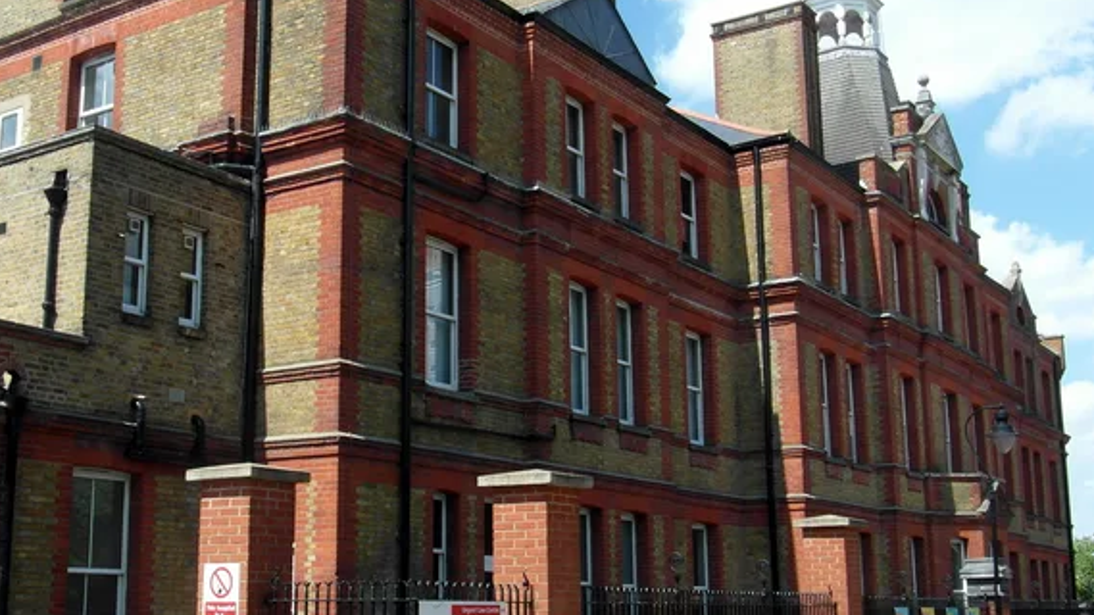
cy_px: 317
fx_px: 1421
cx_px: 446
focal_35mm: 49
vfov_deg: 24.4
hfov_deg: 41.9
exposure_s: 1/250
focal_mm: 5.3
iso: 80
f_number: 5
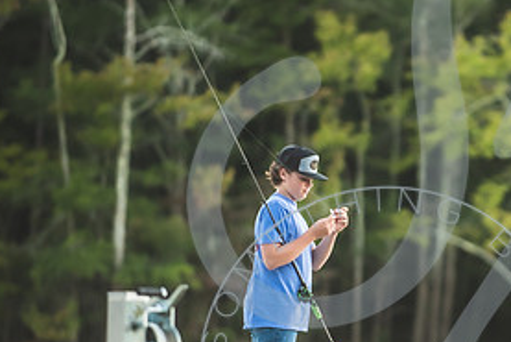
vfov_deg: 3.4
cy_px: 221
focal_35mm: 402
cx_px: 483
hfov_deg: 5.1
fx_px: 5709
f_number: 2.8
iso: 400
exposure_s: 1/250
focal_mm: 190
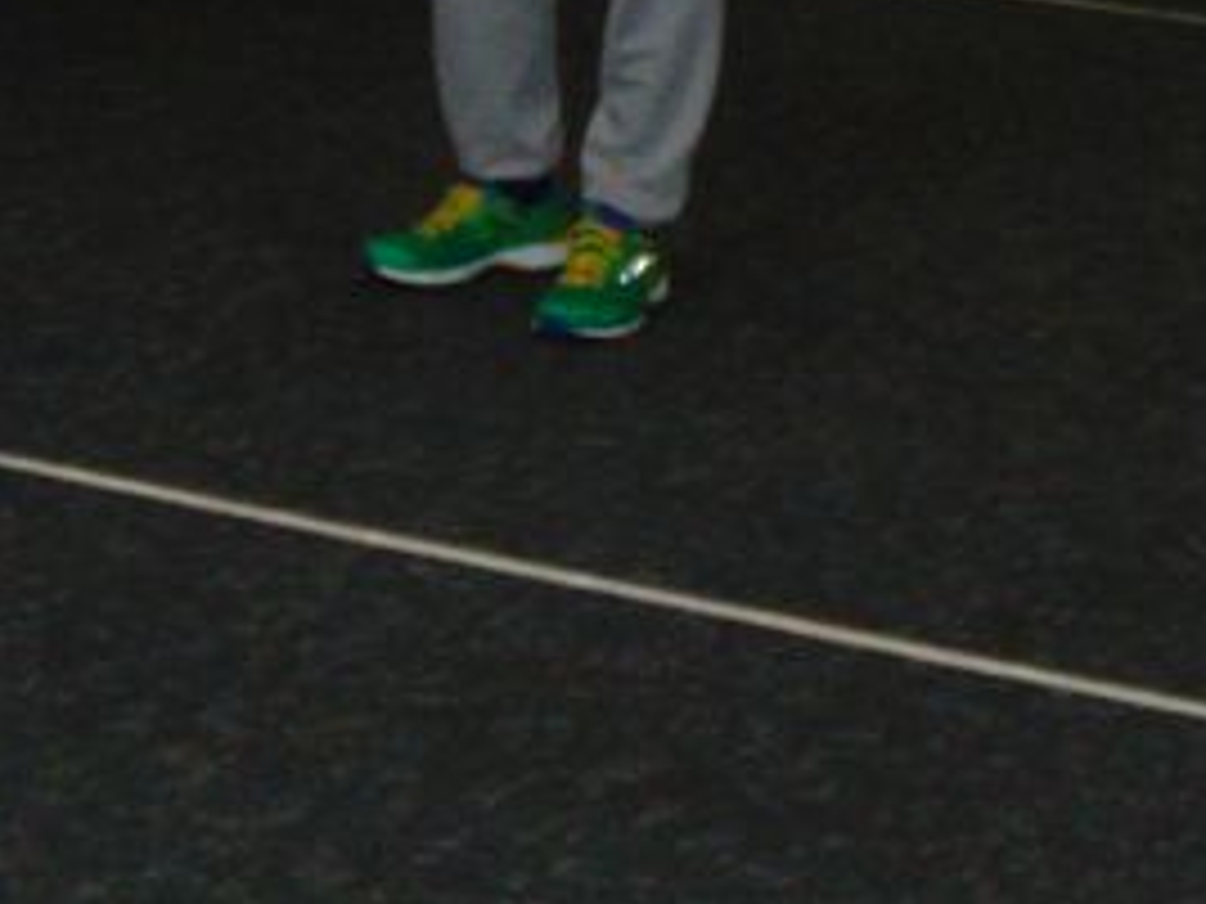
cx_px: 927
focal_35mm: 126
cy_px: -490
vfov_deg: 11.3
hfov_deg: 15.6
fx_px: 4390
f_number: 3.2
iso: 200
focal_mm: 5.8
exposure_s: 1/50
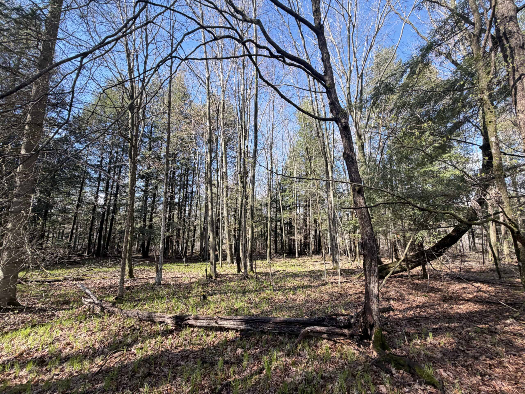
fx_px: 212
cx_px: 262
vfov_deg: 85.7
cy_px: 197
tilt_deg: +11.9
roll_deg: -1.7
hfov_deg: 102.1
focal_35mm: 14
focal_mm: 2.22
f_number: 2.2
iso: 50
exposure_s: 1/166
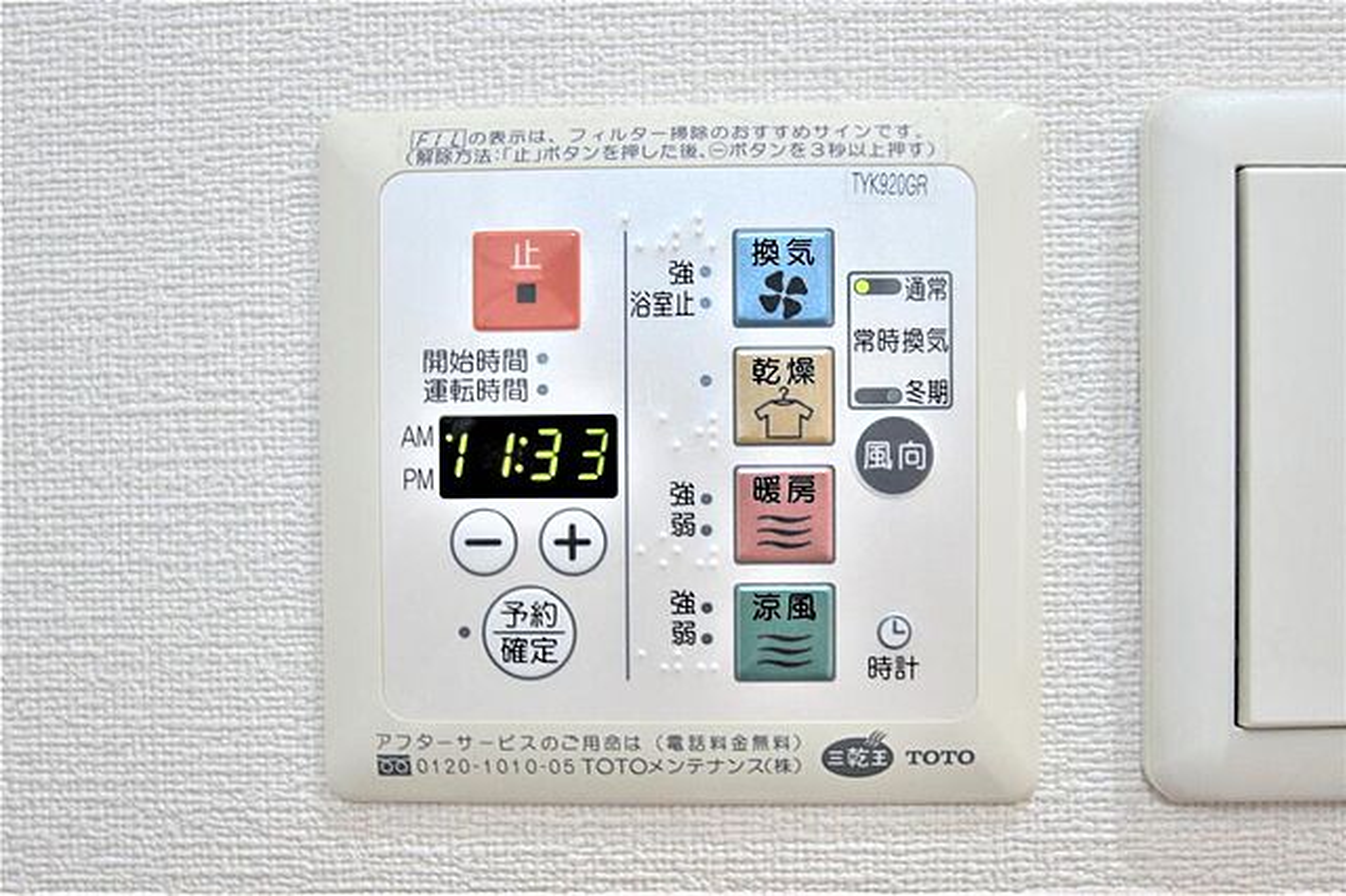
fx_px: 1009
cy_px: 448
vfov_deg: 47.9
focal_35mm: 27
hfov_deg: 67.4
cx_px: 673
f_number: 4.5
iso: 200
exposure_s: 1/30
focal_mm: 18
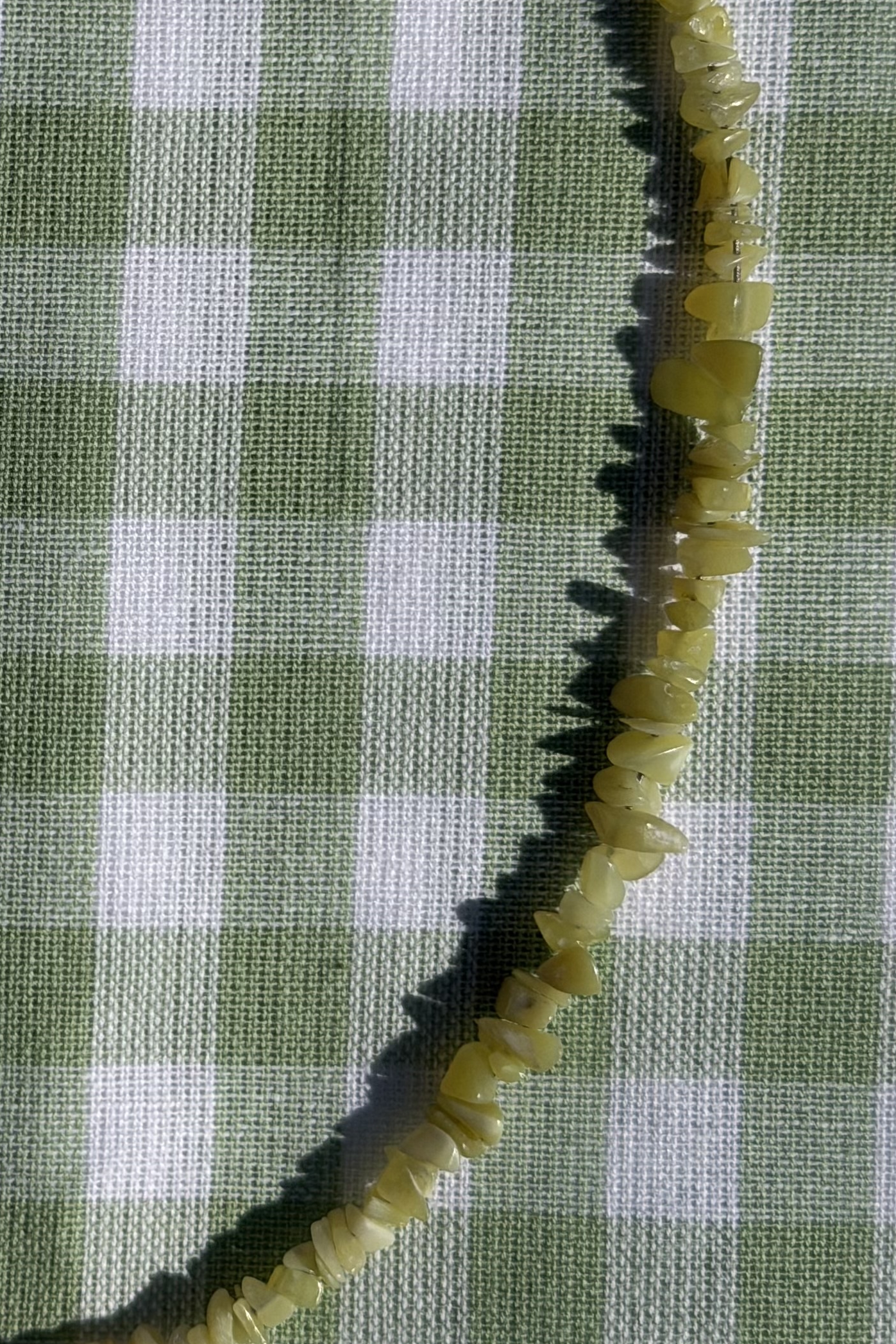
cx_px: -58
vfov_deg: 21.1
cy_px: 367
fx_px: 3584
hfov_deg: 14.0
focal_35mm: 96
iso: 80
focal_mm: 6.76
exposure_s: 1/20408
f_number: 1.78
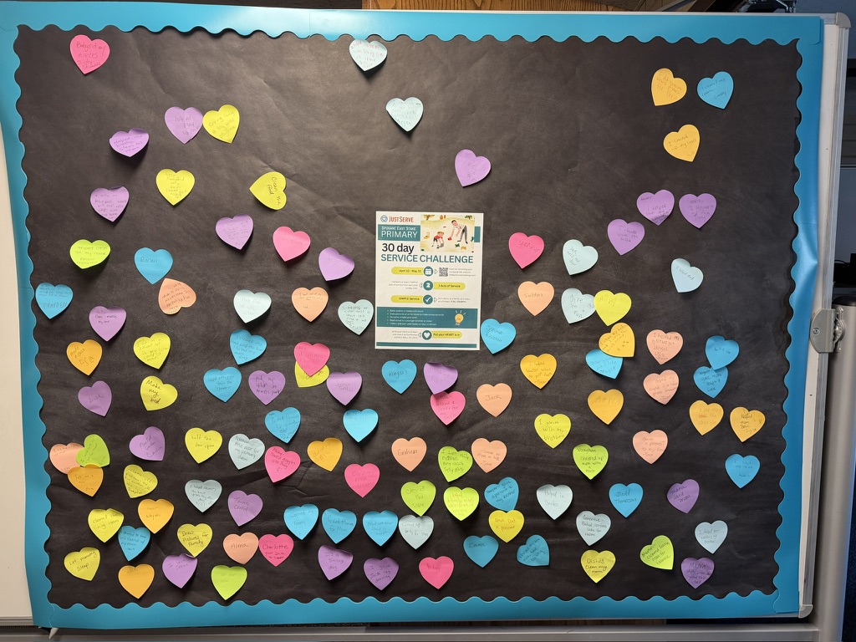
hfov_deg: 71.6
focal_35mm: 24
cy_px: 321
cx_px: 428
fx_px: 593
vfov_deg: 56.8
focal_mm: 6.76
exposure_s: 1/60
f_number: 1.78
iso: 160
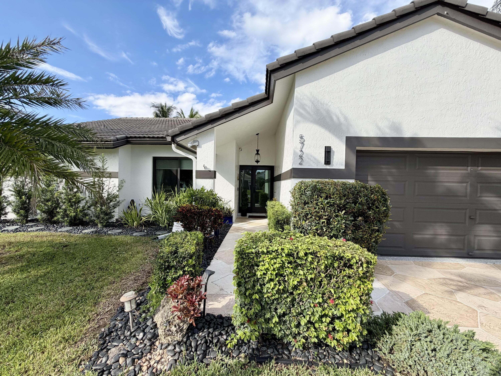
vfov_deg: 85.7
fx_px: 203
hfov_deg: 102.1
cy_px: 188
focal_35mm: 14
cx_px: 250
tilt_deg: -0.1
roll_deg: -0.9
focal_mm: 2.22
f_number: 2.2
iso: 40
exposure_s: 1/770
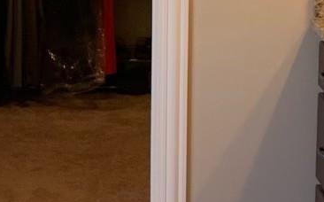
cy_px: -26
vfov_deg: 8.5
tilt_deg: -8.2
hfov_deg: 13.6
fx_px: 1341
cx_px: 4
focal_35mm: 152
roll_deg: +0.0
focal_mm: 4.25
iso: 80
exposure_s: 1/60
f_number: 1.8
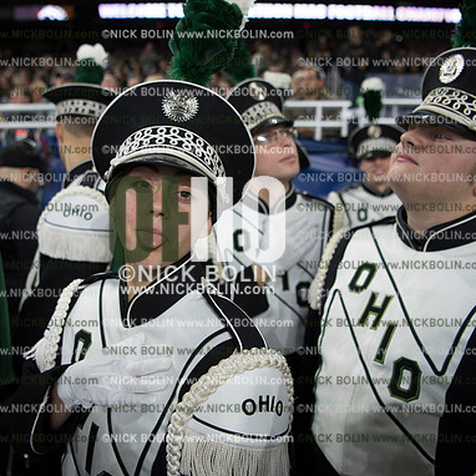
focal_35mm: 31
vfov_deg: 52.5
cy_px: 236
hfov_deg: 52.3
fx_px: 482
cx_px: 197
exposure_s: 1/1000
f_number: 2.8
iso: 1250
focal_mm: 24
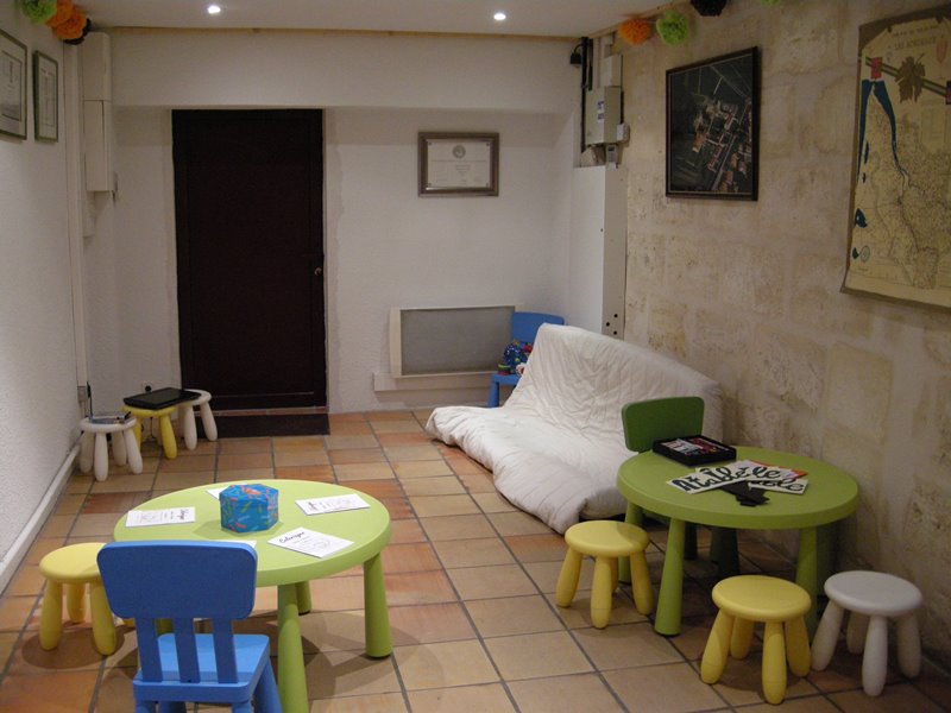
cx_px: 476
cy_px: 356
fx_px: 962
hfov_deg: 52.6
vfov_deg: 40.7
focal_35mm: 35
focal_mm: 7.5
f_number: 2.7
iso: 400
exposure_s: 1/36.8
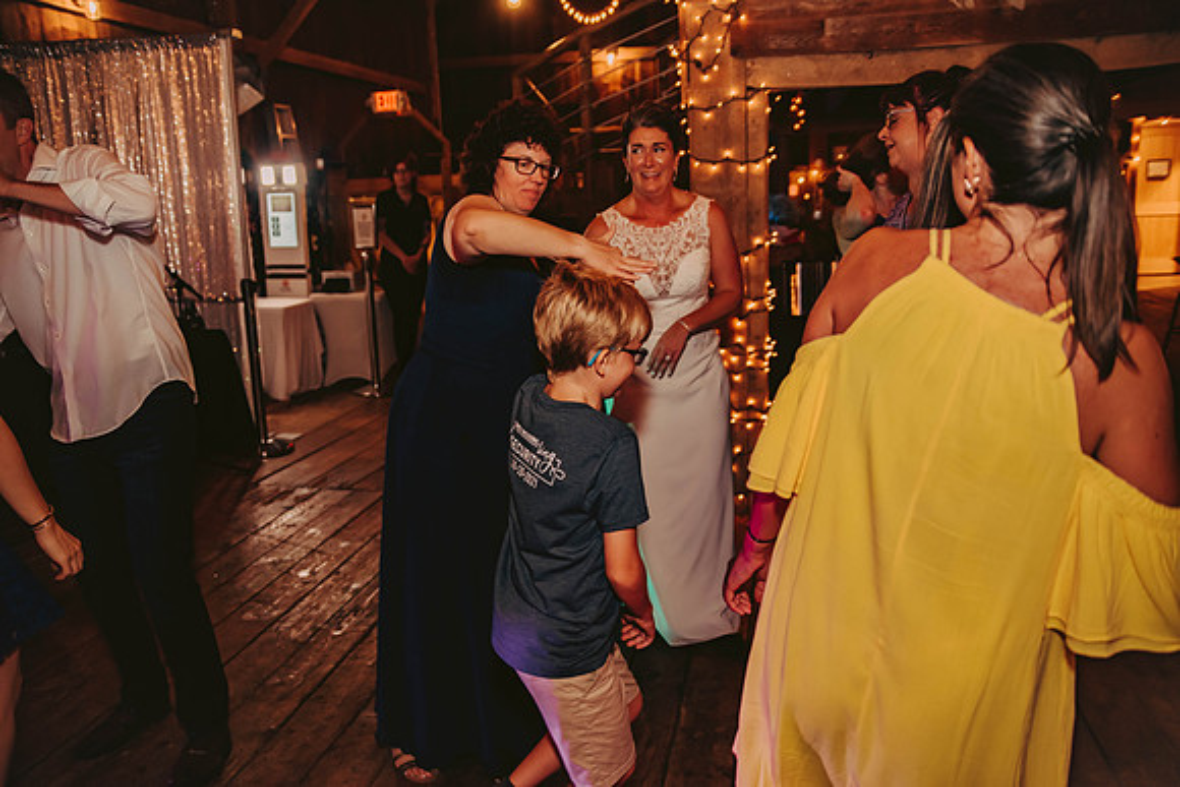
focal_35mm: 28
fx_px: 918
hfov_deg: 65.5
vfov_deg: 46.4
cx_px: 590
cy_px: 394
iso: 1250
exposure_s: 1/125
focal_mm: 28
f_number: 2.8
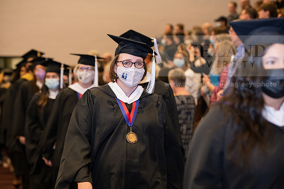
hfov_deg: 18.6
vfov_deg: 12.5
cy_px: 94
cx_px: 142
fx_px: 868
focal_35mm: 110
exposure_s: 1/200
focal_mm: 110
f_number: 4
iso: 2000
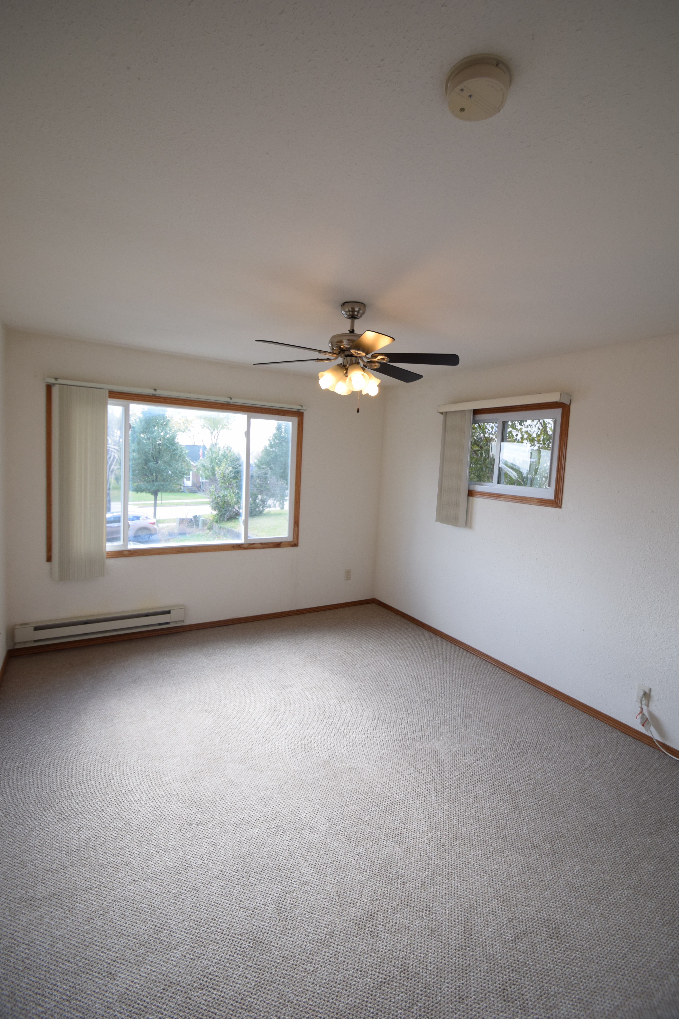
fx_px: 424
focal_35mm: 15
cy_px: 510
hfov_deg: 77.3
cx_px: 340
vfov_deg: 100.4
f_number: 5.6
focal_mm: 10
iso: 400
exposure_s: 1/125
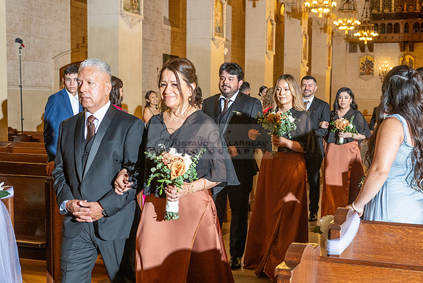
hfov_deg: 38.0
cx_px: 239
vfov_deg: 25.9
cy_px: 164
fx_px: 613
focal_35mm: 52
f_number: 4.5
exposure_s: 1/160
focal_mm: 38
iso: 1000
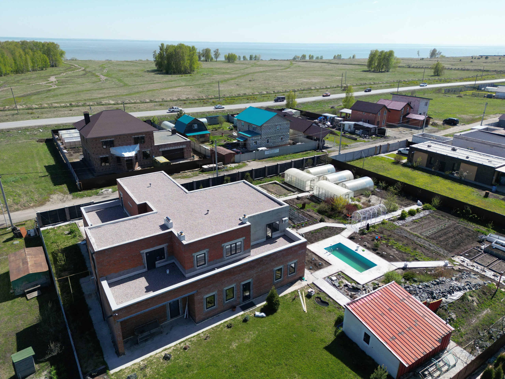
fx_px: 350
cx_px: 252
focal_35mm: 24
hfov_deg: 71.6
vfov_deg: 56.8
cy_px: 190
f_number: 1.7
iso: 160
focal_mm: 6.72
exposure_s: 1/3000
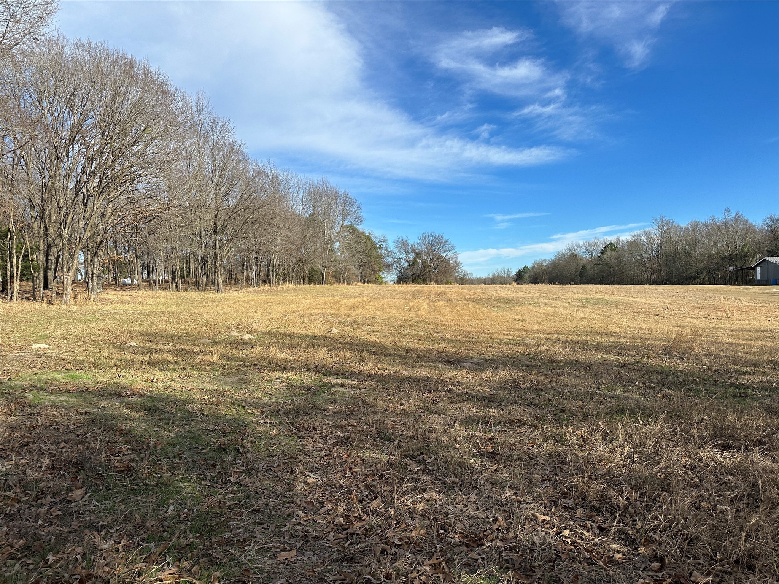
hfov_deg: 71.6
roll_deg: +1.5
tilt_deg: +0.3
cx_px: 390
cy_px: 292
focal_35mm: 24
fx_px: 540
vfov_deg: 56.8
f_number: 1.78
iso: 80
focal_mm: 6.86
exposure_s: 1/4184
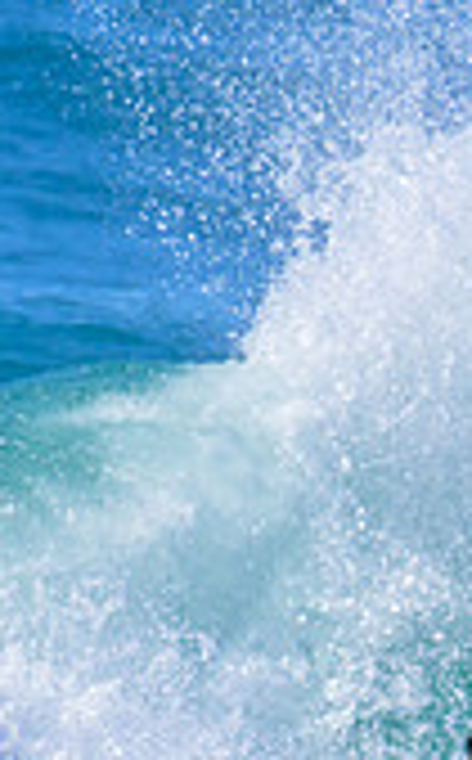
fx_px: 62568
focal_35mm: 3027
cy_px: 832
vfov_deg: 0.7
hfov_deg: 0.4
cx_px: 1033
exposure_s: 1/2000
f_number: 11
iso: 1000
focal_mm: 800
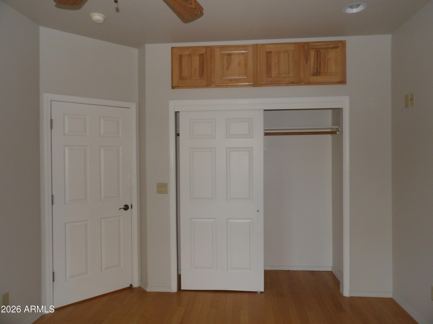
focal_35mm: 24
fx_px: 300
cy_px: 162
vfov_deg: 56.8
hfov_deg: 71.6
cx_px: 216
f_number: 3.2
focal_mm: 4.3
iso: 200
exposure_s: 1/33
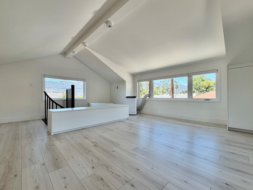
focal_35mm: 15
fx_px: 110
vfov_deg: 81.7
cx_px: 129
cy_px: 96
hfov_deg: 98.2
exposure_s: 1/121
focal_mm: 2.22
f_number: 2.2
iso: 50
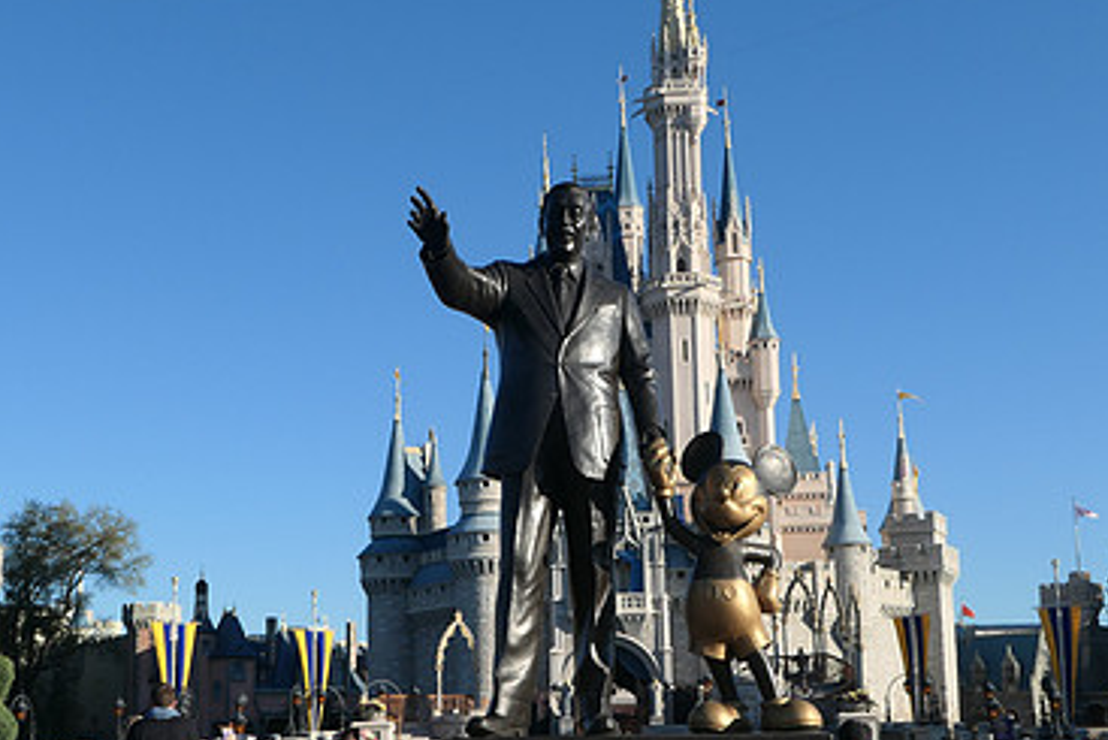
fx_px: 1509
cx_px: 549
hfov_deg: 40.3
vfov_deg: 27.4
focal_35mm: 49
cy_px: 491
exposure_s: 1/800
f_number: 5.6
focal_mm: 11.3
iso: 200
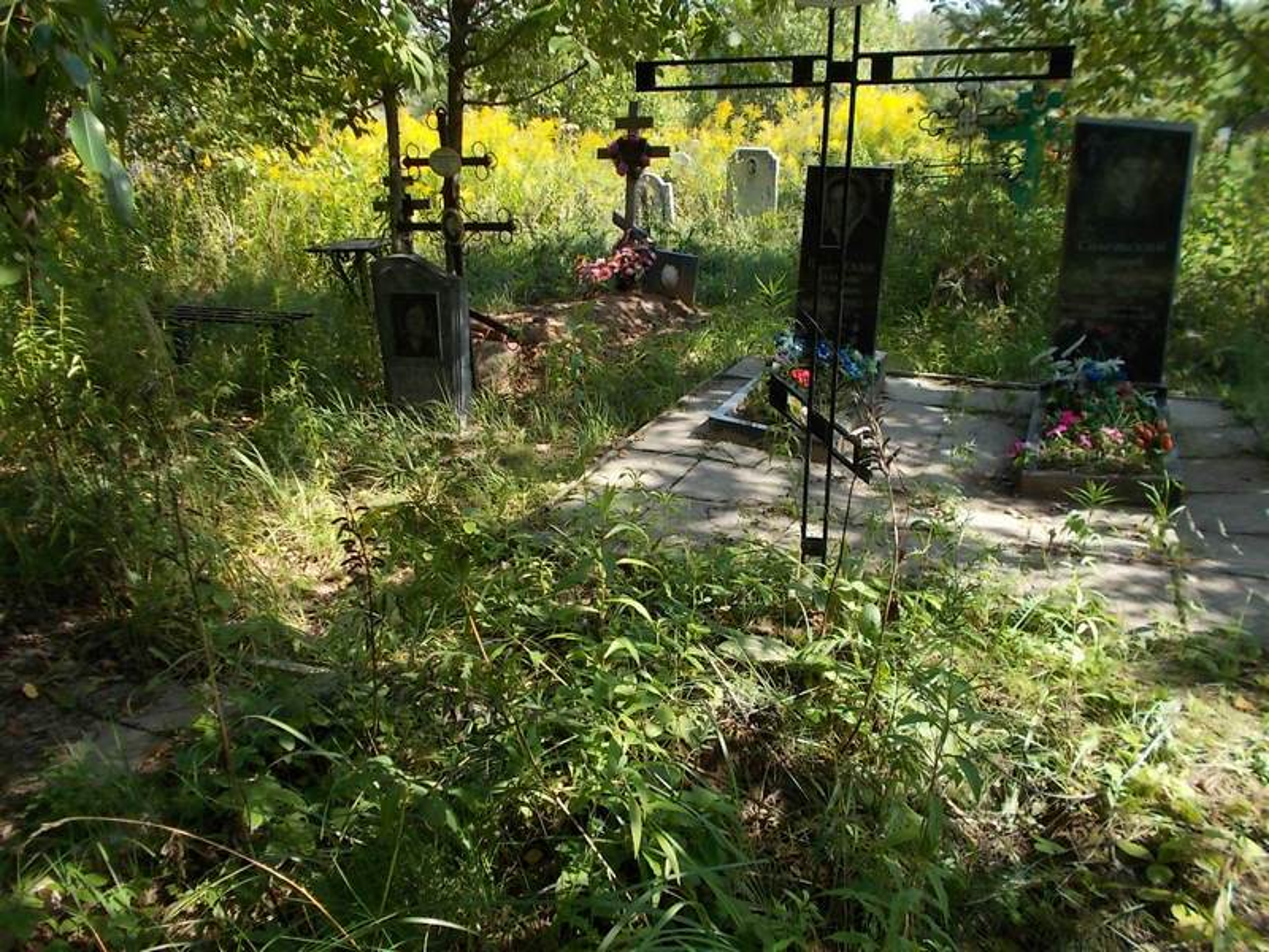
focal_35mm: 26
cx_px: 634
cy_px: 476
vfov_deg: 53.1
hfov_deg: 67.3
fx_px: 953
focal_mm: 4.6
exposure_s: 1/250
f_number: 3.2
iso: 80
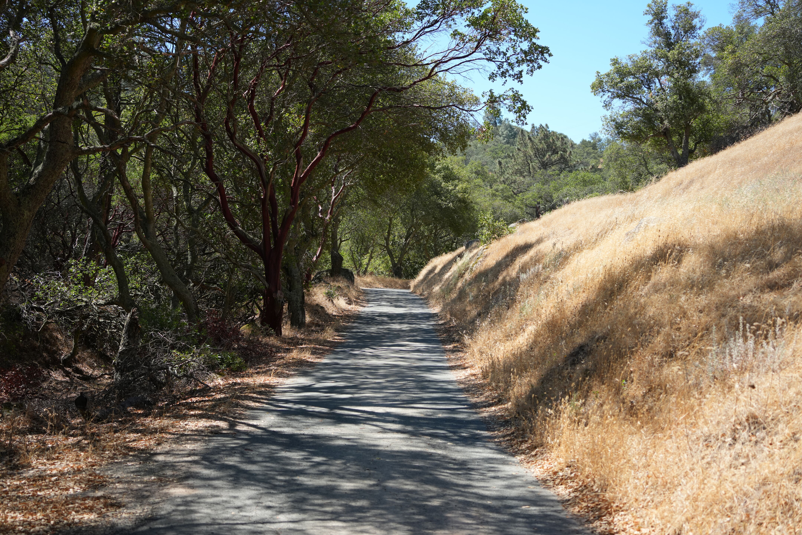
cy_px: 268
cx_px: 401
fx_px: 1114
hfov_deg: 39.6
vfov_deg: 27.0
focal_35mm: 50
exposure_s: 1/1250
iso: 500
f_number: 4.5
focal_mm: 50
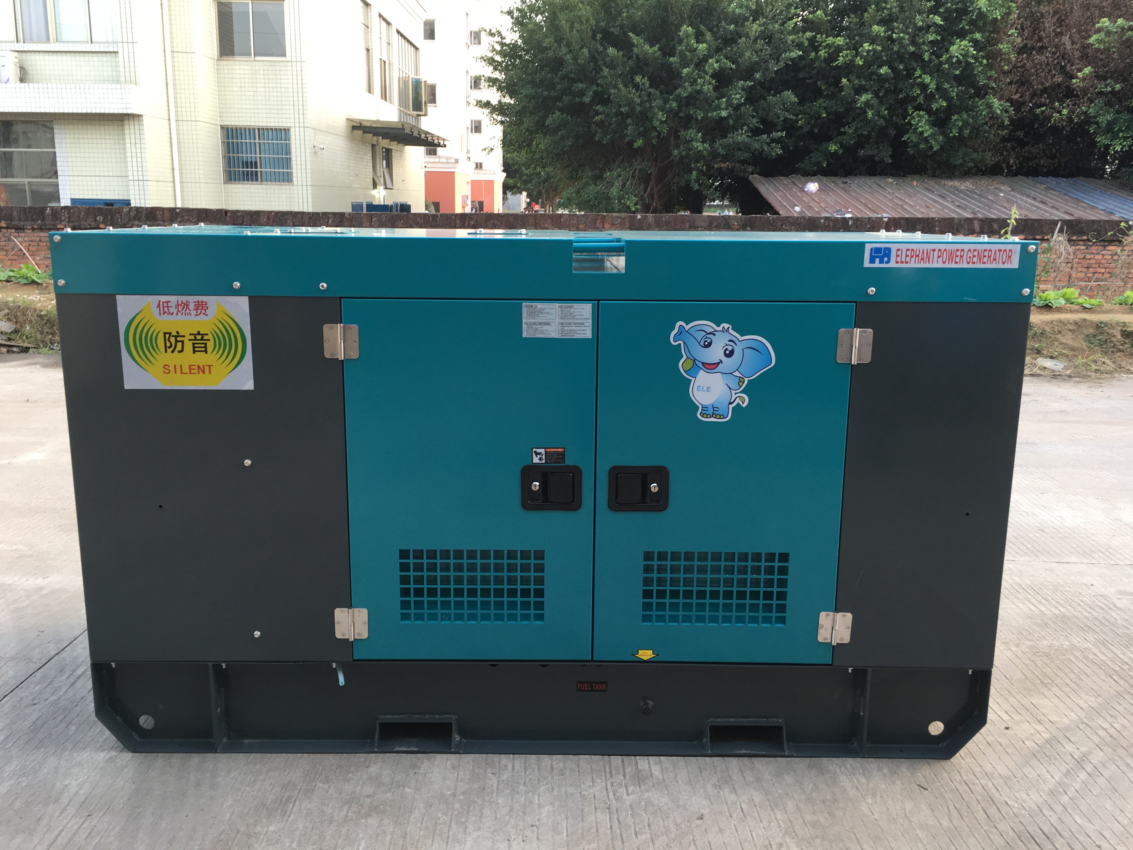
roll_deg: -1.0
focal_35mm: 29
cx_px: 566
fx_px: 949
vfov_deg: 48.2
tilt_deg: -11.1
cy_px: 425
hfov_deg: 61.7
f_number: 2.2
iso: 32
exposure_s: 1/50
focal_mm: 4.15
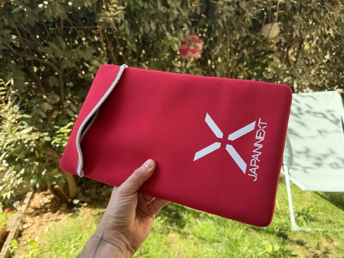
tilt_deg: -18.9
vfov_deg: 56.8
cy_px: 129
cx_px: 172
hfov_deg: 71.6
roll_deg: +8.8
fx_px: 239
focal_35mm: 24
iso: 100
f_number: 1.78
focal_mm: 6.76
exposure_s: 1/397
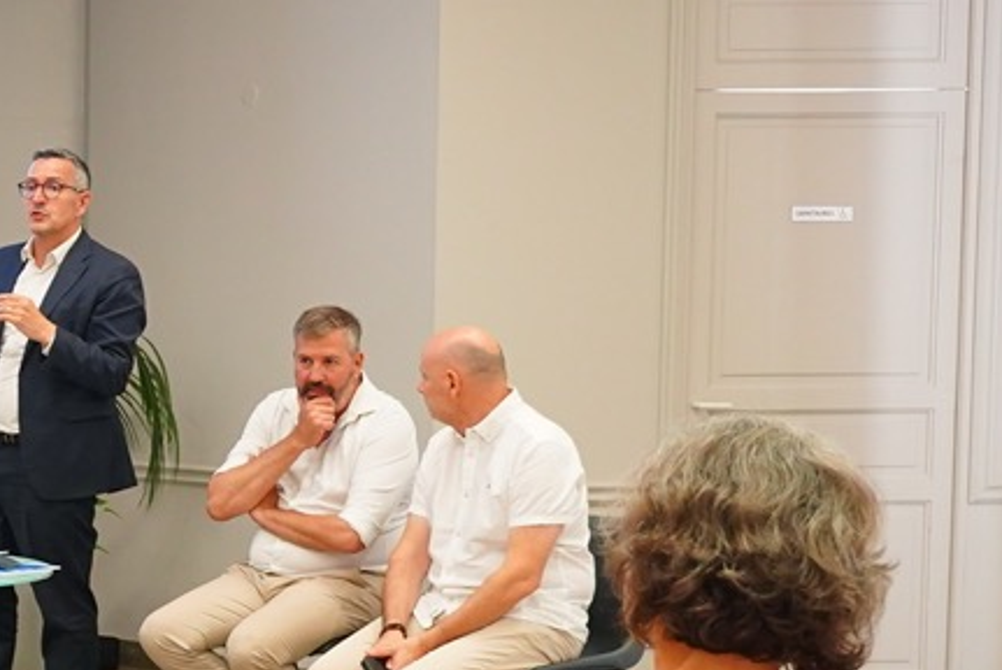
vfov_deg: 15.3
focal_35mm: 89
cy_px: 490
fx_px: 2479
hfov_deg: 20.1
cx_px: -449
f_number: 3.5
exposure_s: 1/50
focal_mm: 20
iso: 1600
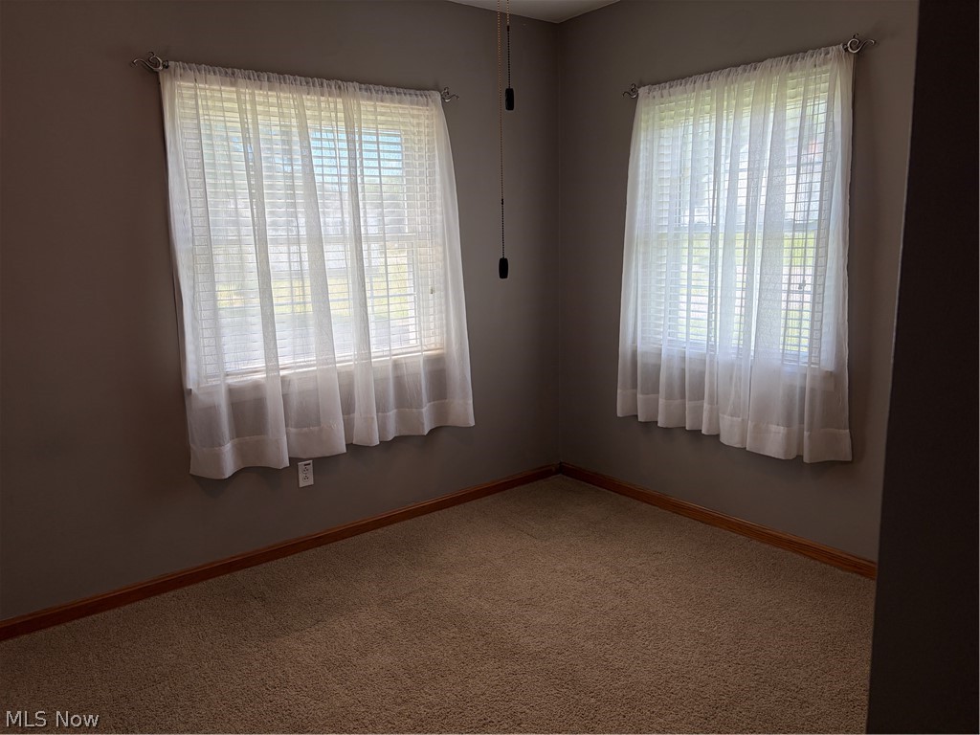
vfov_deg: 53.1
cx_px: 490
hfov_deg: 67.3
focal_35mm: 26
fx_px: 736
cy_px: 368
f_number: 1.6
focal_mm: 5.96
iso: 50
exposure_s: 1/120
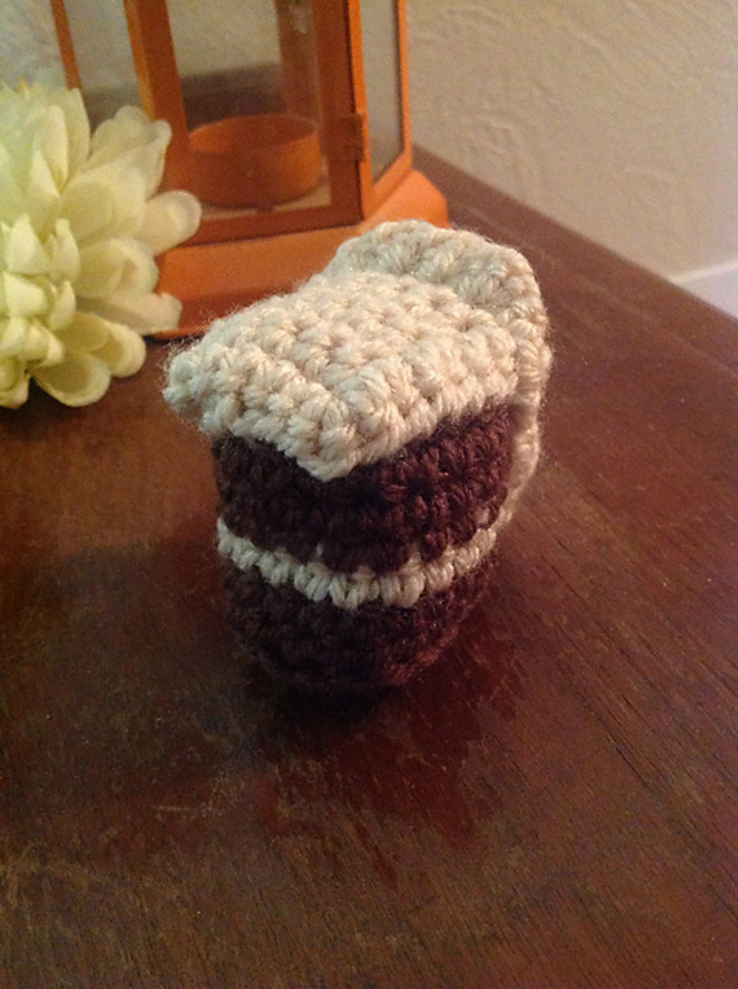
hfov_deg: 40.6
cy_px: 494
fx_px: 998
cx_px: 369
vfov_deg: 52.7
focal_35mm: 35
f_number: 2.4
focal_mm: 4.28
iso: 640
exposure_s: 1/15
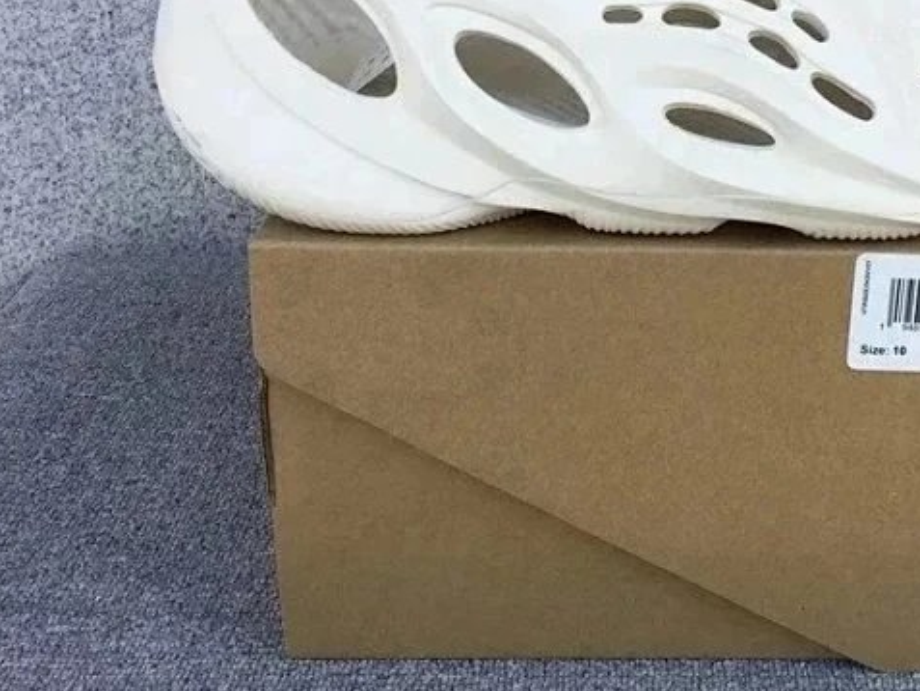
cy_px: 174
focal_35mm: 52
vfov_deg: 27.7
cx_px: 667
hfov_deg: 36.1
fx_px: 1382
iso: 25
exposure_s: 1/243
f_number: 2.4
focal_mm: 3.3
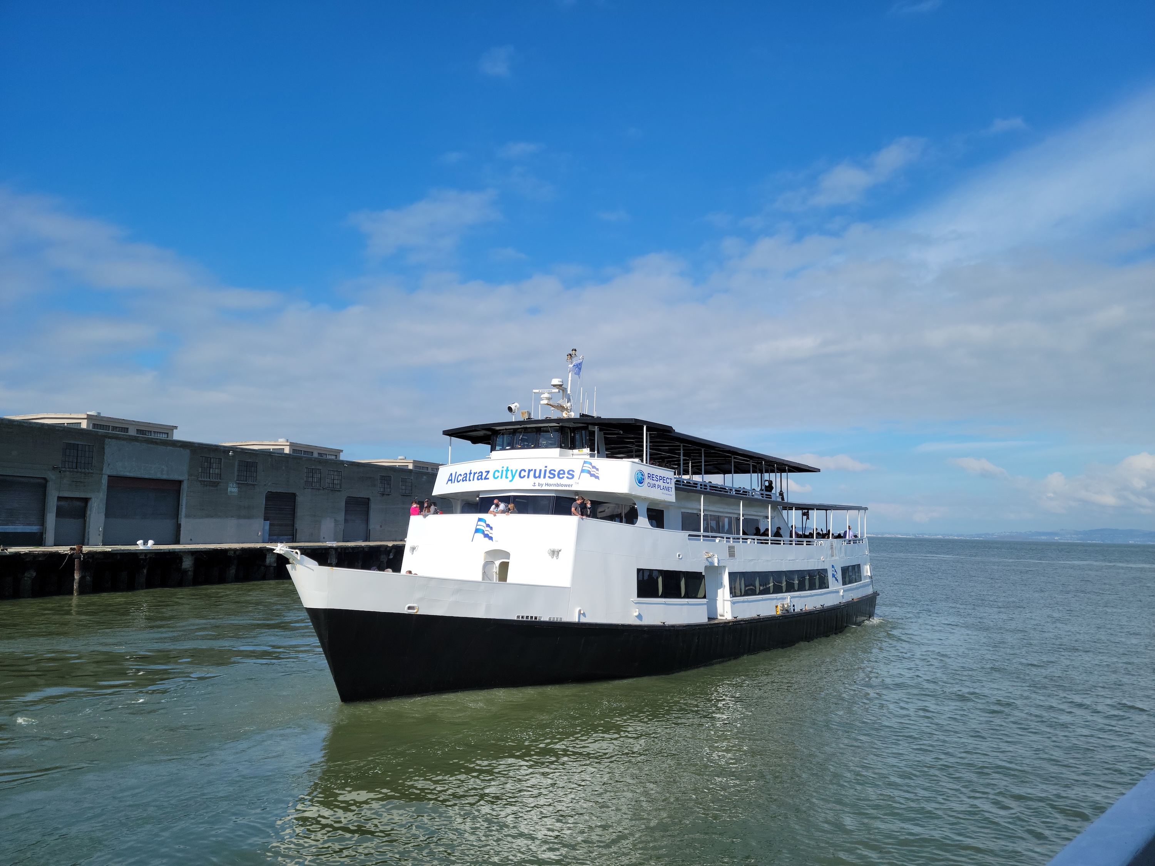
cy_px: 433
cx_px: 578
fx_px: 934
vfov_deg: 49.7
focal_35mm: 28
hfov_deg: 63.4
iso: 25
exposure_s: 1/1398
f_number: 2
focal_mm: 5.9
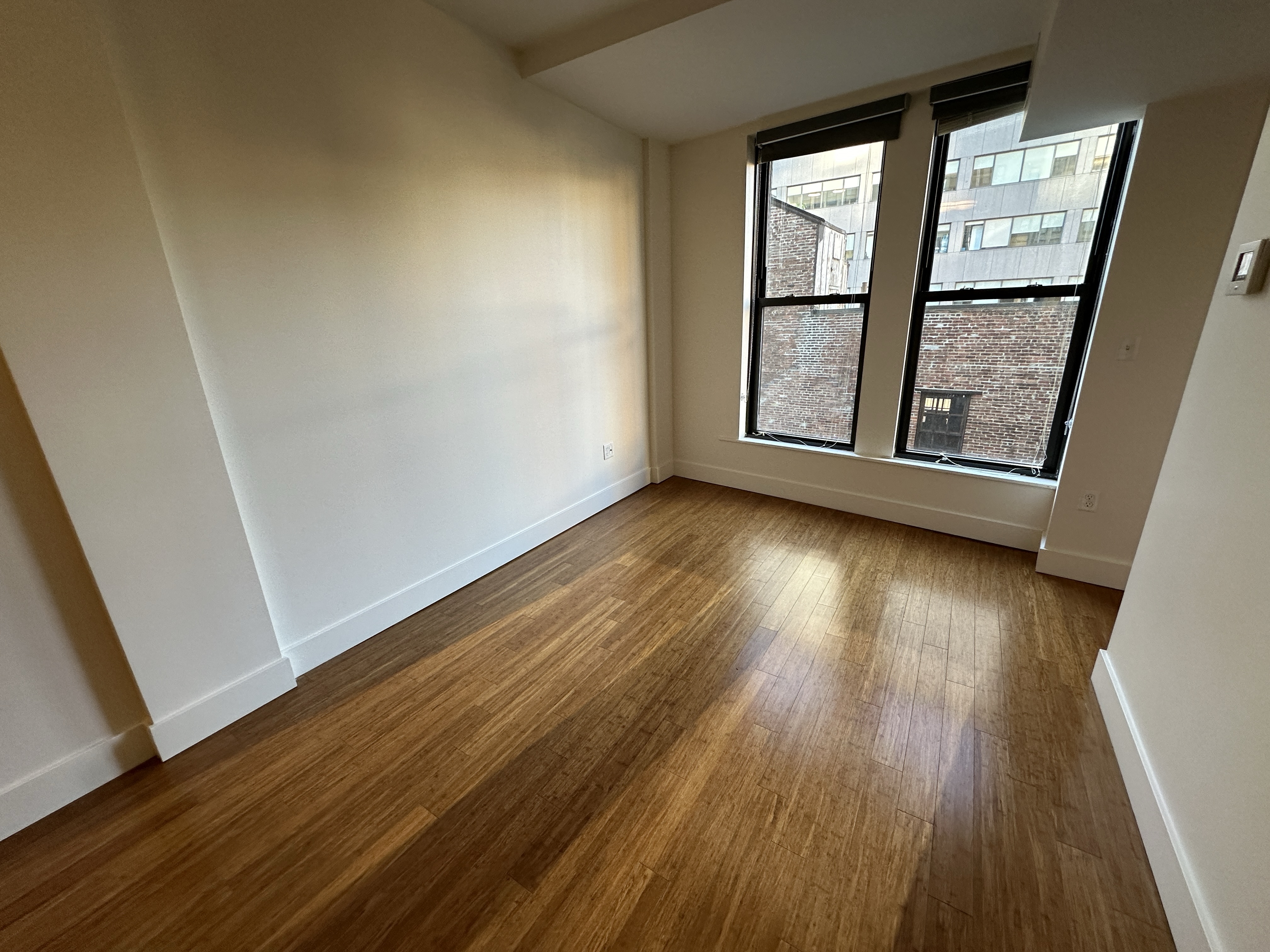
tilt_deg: -15.6
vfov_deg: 85.7
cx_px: 635
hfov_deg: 102.1
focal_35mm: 14
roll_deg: +1.4
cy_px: 476
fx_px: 514
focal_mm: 2.22
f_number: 2.2
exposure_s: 1/120
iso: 160
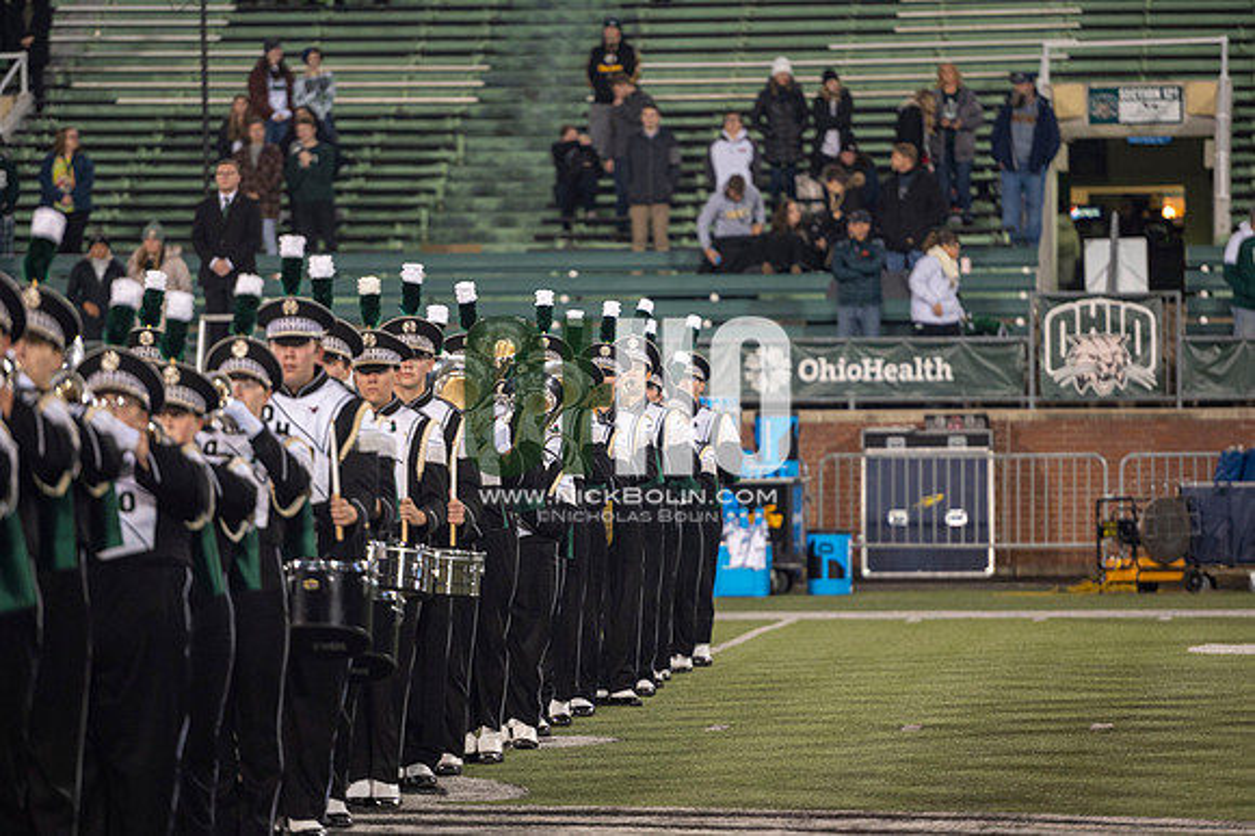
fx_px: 6968
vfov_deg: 6.9
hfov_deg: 10.3
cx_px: 628
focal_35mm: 200
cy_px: 418
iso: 1000
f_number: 2.8
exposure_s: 1/500
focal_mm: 200
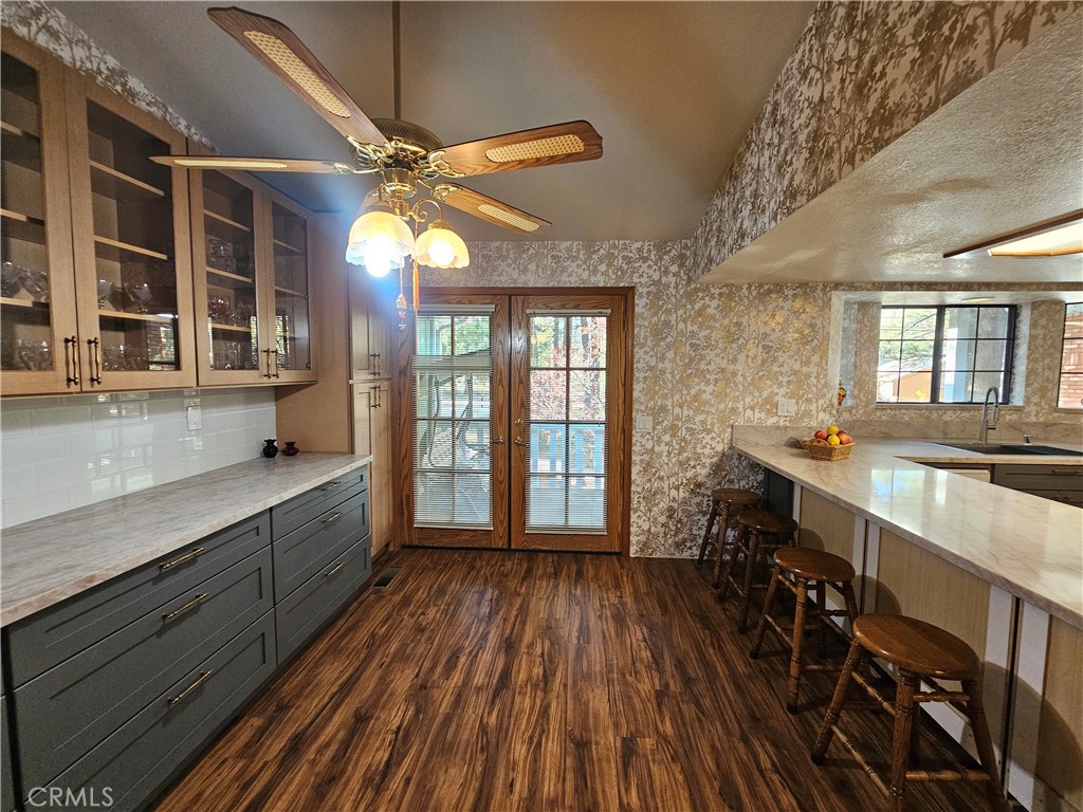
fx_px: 407
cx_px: 542
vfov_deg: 89.9
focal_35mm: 13
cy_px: 406
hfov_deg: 106.2
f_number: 2.2
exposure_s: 1/60
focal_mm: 2.2
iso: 320
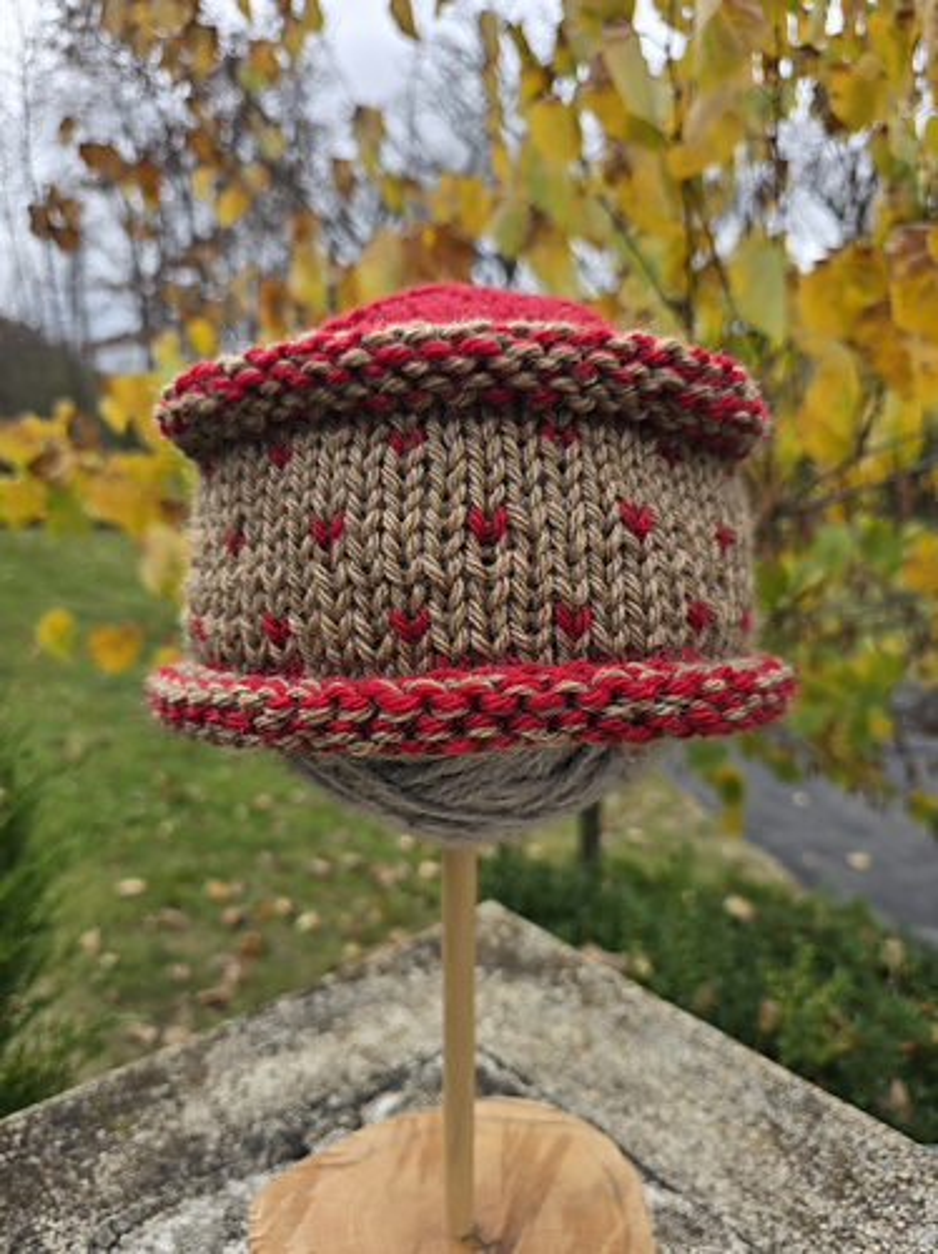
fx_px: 832
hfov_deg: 58.8
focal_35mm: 23
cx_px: 469
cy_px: 627
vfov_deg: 74.0
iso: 12
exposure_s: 1/237
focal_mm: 6.3
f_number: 1.7
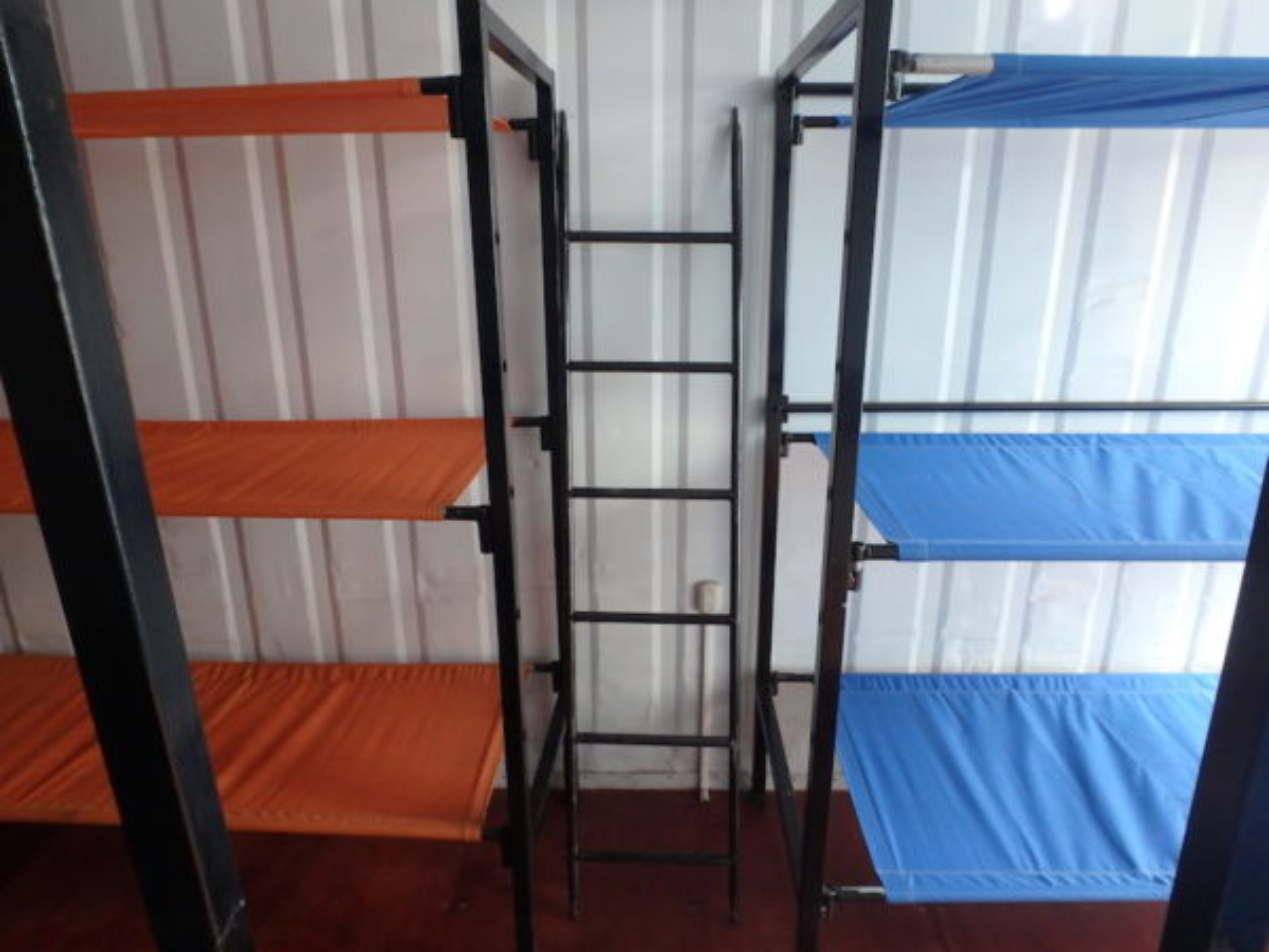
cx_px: 634
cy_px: 476
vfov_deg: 63.4
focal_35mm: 21
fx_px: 770
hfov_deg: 79.0
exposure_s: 1/30
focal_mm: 3.7
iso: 400
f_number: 3.5
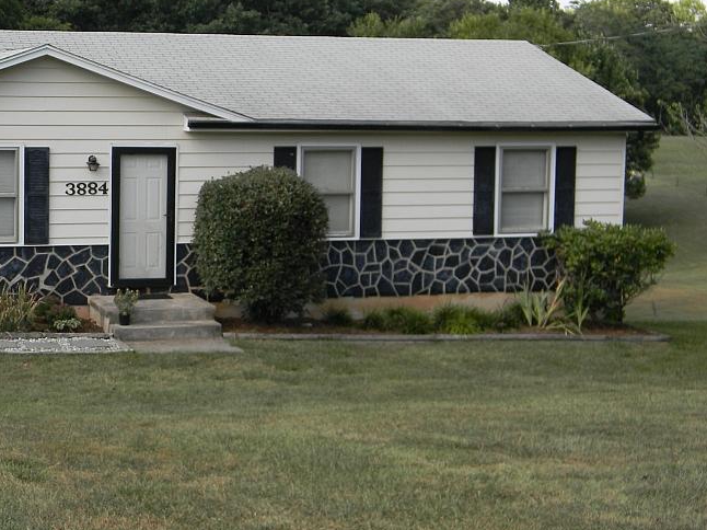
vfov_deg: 22.5
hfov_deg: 29.3
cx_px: 171
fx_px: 1327
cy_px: 219
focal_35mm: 65
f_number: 3.8
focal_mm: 7.3
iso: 80
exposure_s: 1/280
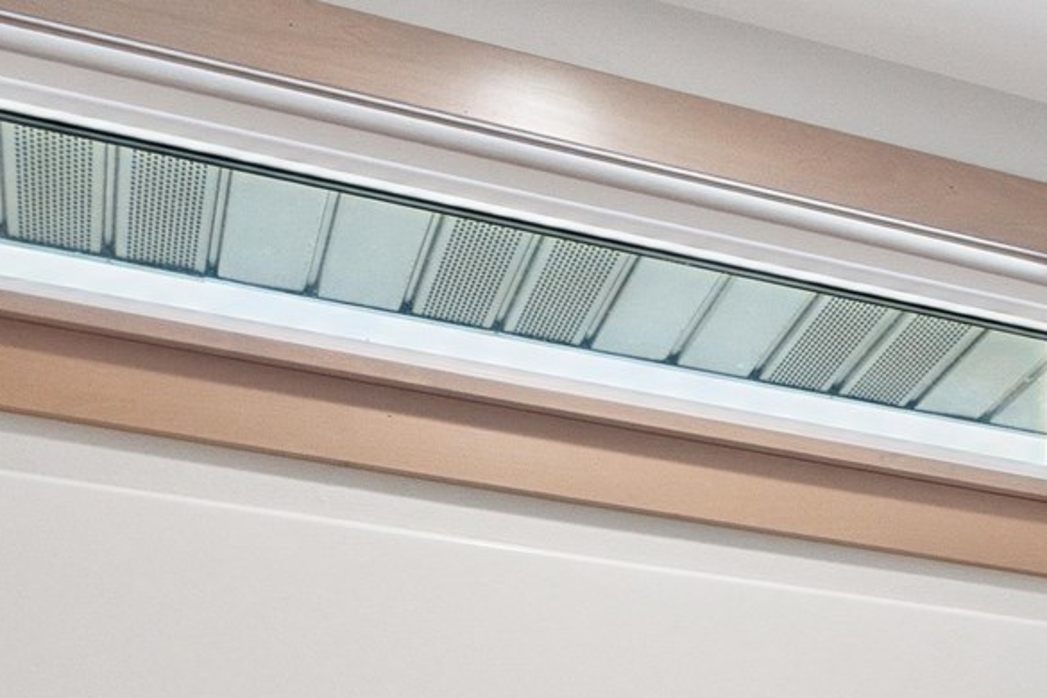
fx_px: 2443
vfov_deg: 14.3
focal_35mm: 84
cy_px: 1260
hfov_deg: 19.6
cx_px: 1749
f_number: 10
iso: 800
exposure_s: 1/40
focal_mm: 16
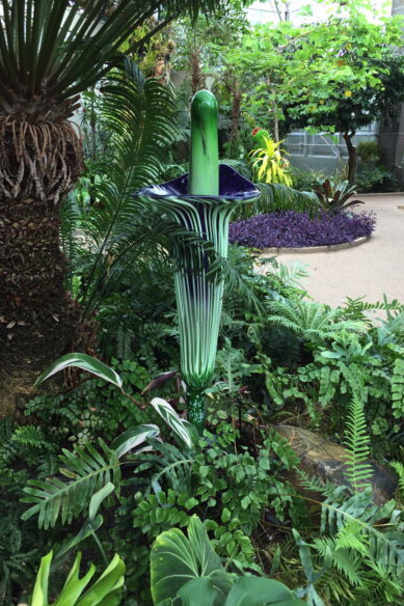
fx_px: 522
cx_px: 210
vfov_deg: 60.3
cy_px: 301
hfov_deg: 42.3
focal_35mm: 31
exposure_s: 1/60
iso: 32
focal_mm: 4.15
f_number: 2.2
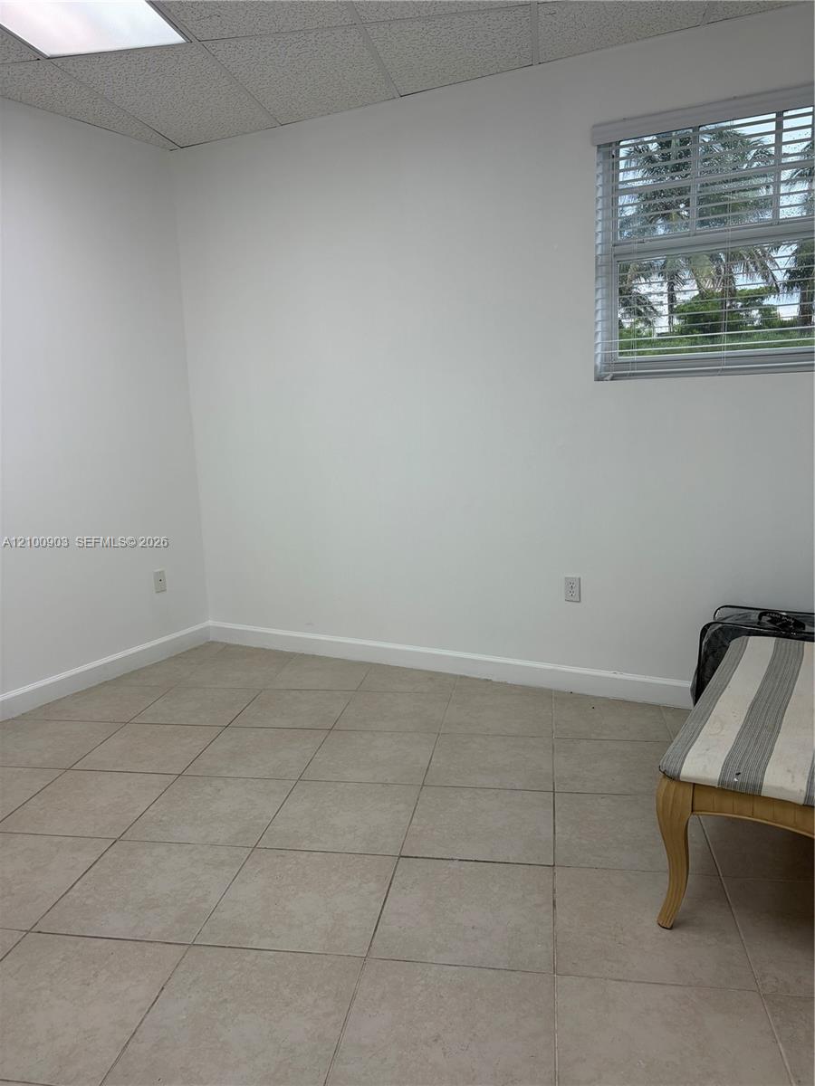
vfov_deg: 67.3
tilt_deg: -9.1
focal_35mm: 26
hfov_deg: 53.1
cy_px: 543
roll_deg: +2.0
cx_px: 408
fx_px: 816
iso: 32
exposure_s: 1/146
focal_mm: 5.96
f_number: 1.6
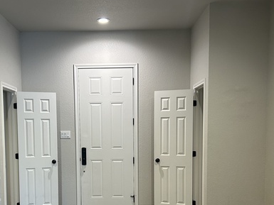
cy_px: 155
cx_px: 112
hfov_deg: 41.9
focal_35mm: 45
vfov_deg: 31.6
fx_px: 356
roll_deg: +0.4
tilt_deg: -4.6
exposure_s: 1/60
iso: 200
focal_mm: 5.7
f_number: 1.5
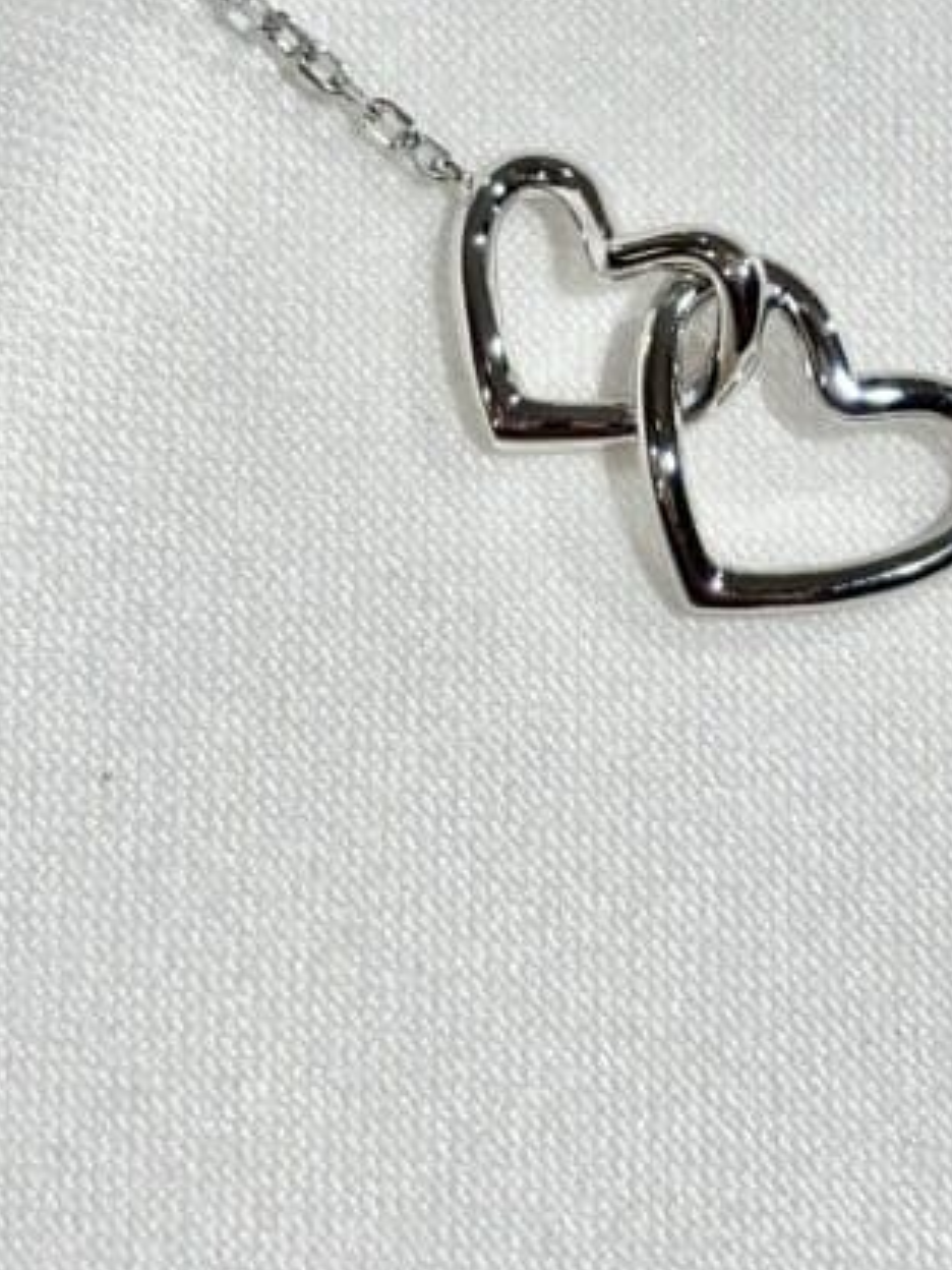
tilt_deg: -59.7
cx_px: 671
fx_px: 4694
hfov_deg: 11.6
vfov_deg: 15.3
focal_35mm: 128
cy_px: 162
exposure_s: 1/378
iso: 32
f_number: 1.6
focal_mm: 5.96
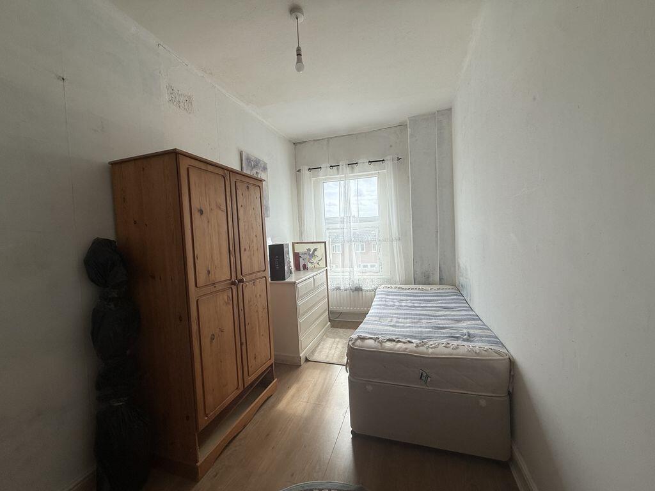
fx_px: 265
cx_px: 328
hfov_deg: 102.1
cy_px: 246
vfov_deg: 85.7
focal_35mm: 14
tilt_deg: -1.5
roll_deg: +2.4
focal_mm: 2.22
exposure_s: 1/222
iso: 50
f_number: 2.2
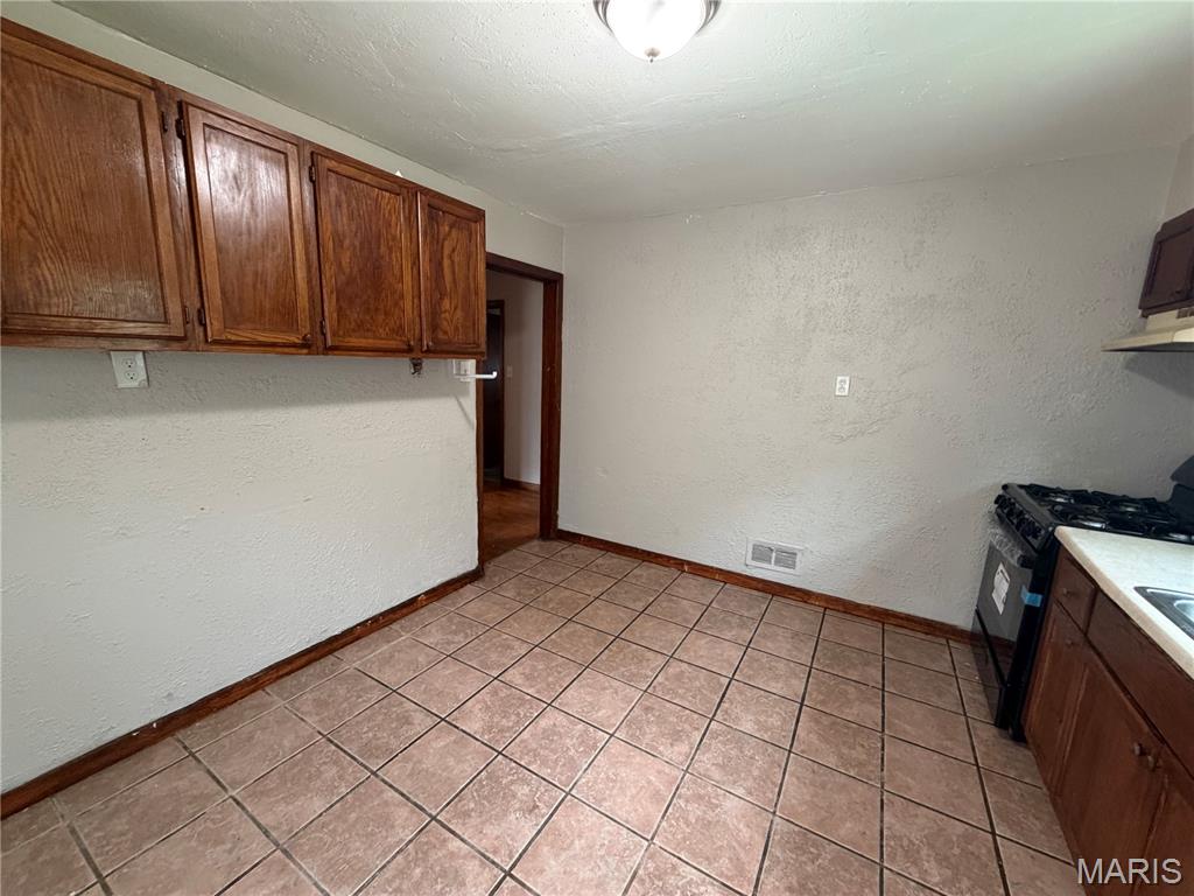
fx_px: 483
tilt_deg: -10.2
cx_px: 597
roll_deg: -1.5
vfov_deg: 85.7
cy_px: 448
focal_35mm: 14
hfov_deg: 102.1
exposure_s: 1/60
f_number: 2.2
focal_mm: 2.22
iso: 400
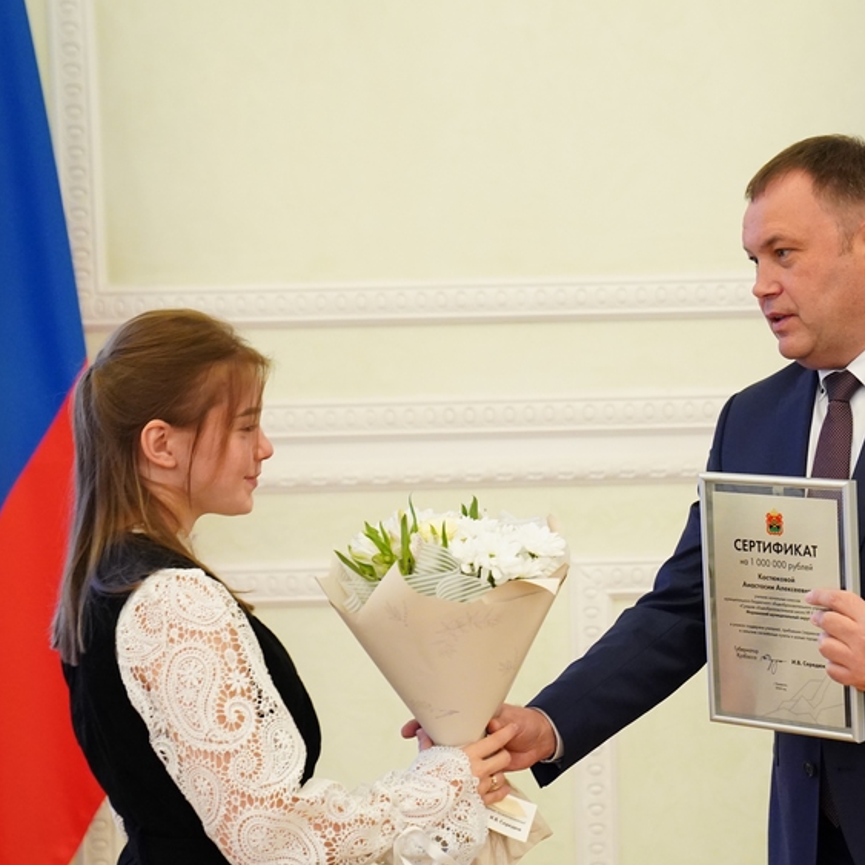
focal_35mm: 86
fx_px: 2431
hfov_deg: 20.1
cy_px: 469
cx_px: 558
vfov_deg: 20.2
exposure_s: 1/200
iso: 5000
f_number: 3.2
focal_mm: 57
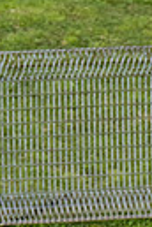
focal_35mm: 2865
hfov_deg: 0.5
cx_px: 317
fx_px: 18144
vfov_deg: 0.7
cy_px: 248
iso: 800
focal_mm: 420
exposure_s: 1/2000
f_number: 8
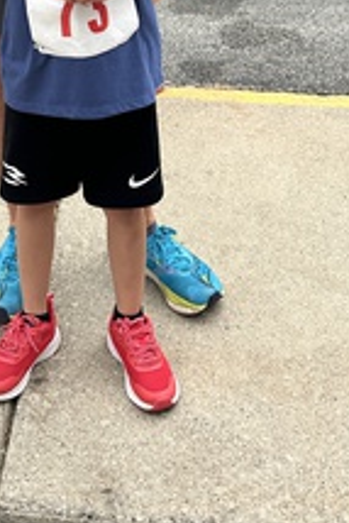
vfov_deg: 27.8
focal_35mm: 64
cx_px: 54
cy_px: -95
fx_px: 929
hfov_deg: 20.9
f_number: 1.78
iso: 80
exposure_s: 1/773
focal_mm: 6.86
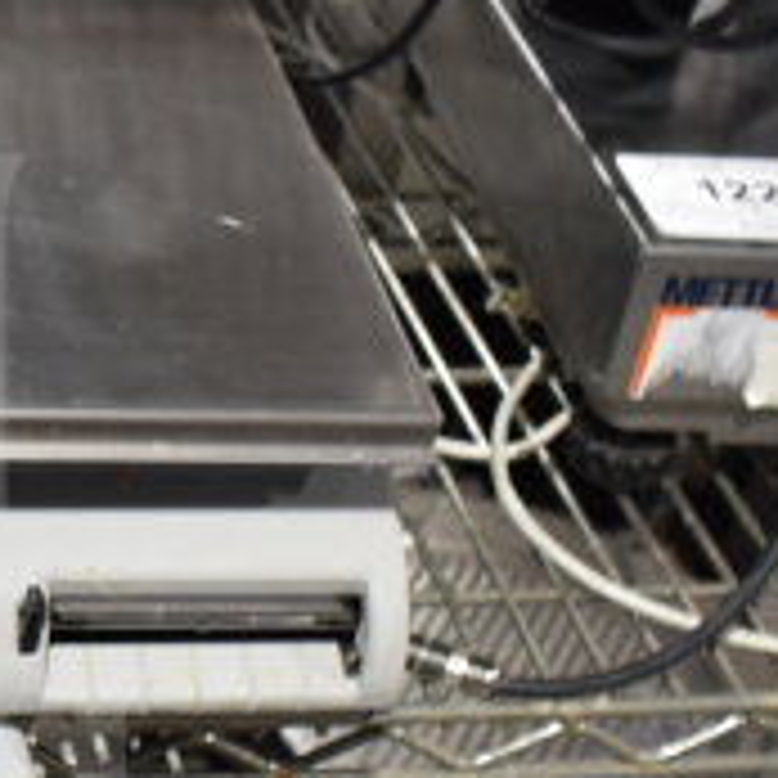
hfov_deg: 17.4
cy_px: 510
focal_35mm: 90
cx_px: -382
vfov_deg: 19.2
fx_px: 2288
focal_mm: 20
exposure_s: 1/30
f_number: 3.8
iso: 400
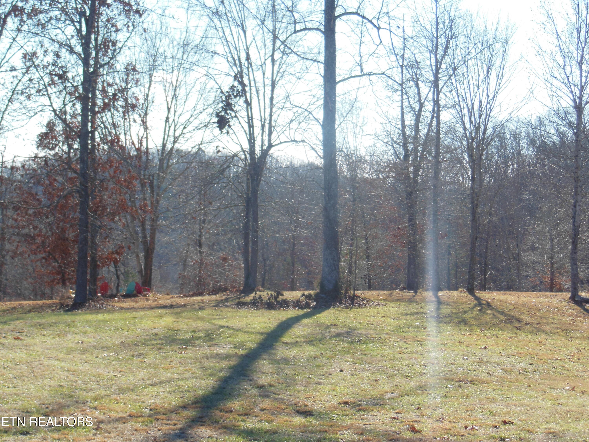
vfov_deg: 18.4
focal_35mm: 80
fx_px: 1361
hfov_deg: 24.4
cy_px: 221
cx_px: 294
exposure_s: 1/250
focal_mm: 14.3
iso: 125
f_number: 5.4
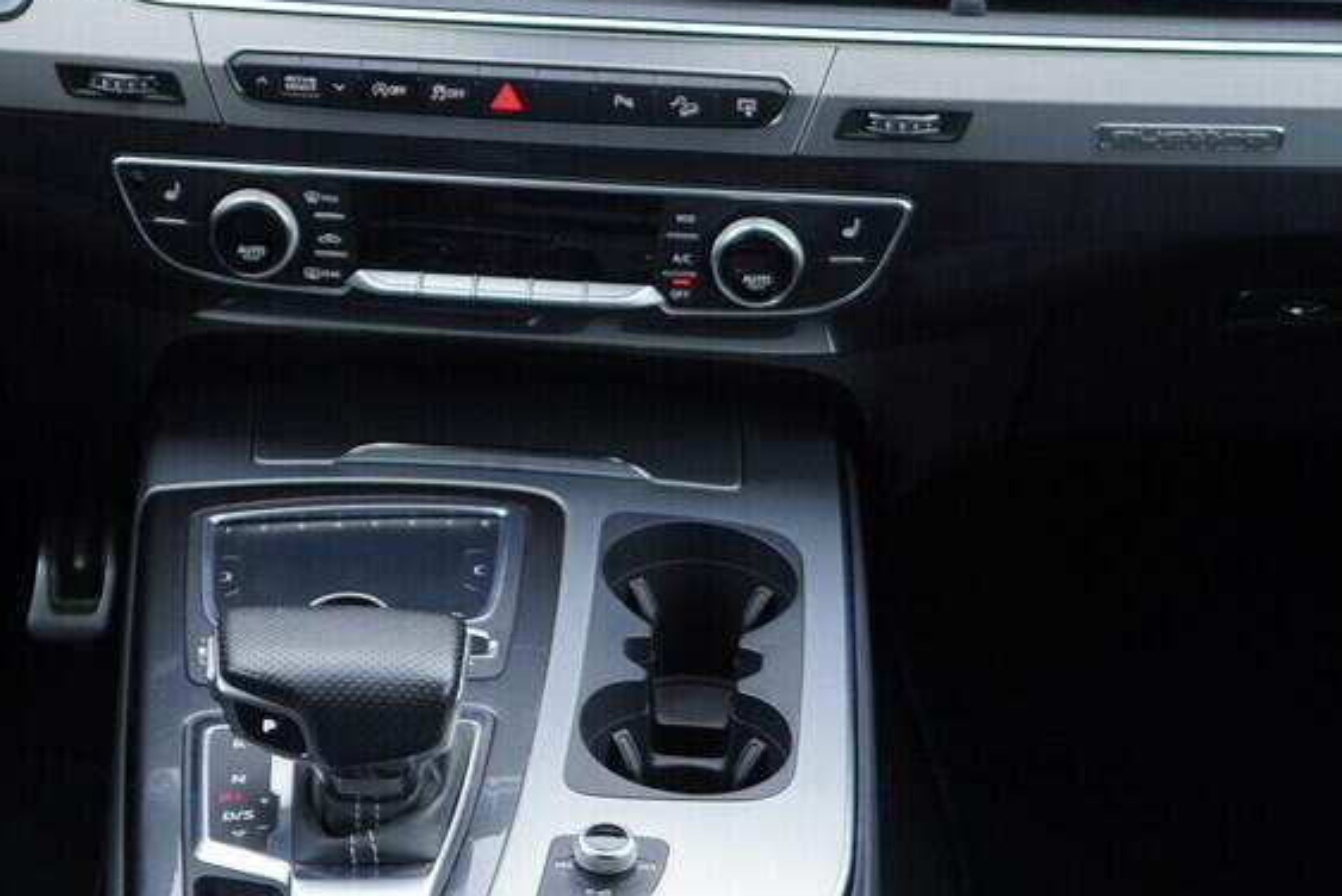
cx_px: 455
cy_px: 98
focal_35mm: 92
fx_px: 3431
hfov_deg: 22.0
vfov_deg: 14.7
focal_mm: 24
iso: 160
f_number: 2.8
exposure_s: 1/40
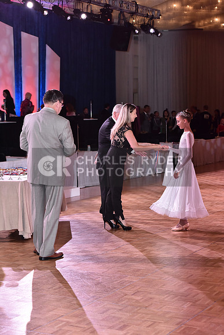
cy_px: 168
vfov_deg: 26.0
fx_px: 728
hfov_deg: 17.5
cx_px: 112
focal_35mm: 78
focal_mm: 78
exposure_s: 1/400
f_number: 5
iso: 2000
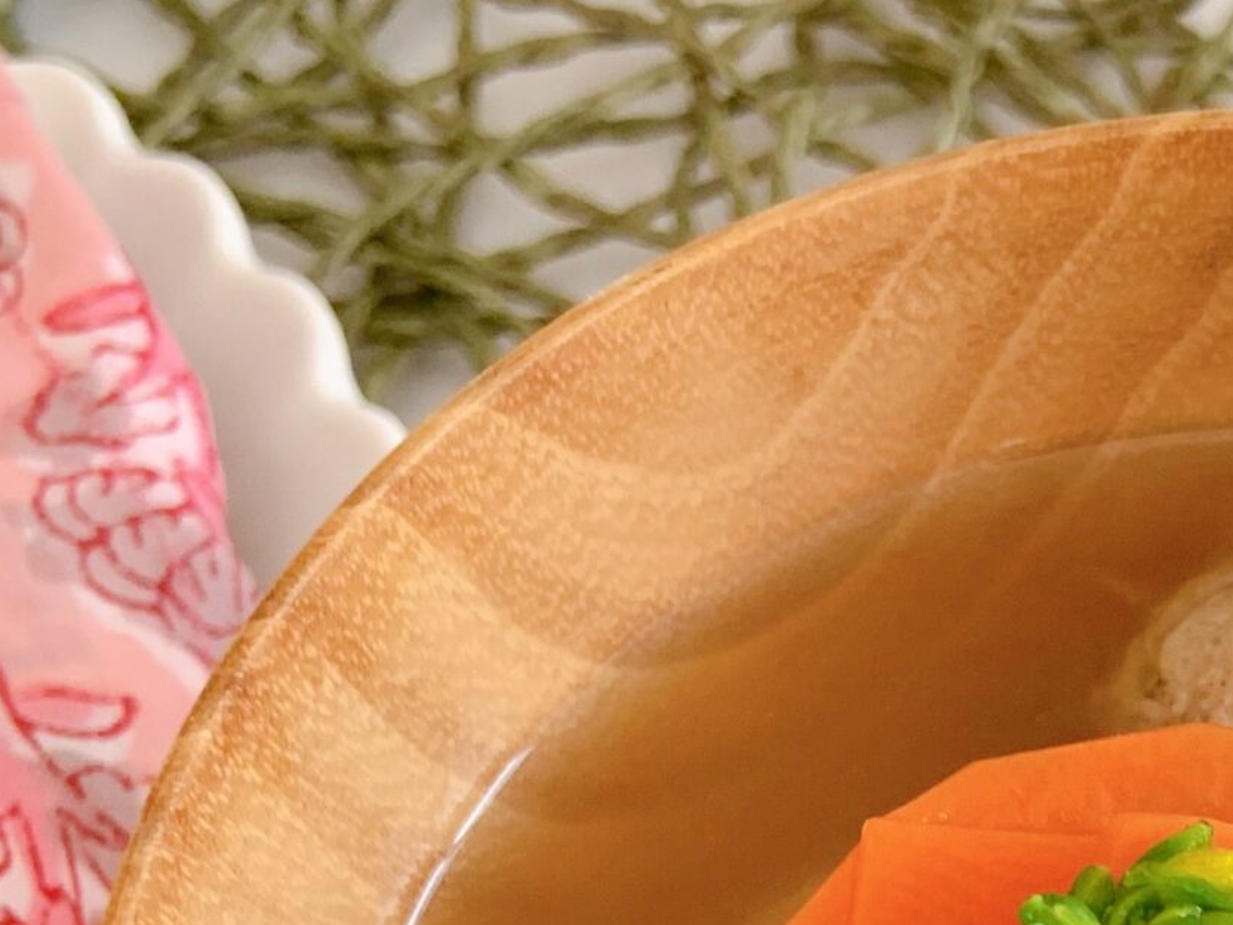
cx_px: 1320
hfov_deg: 23.1
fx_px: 2850
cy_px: 1128
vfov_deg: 17.5
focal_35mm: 80
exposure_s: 1/72
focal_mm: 4.25
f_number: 1.8
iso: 100
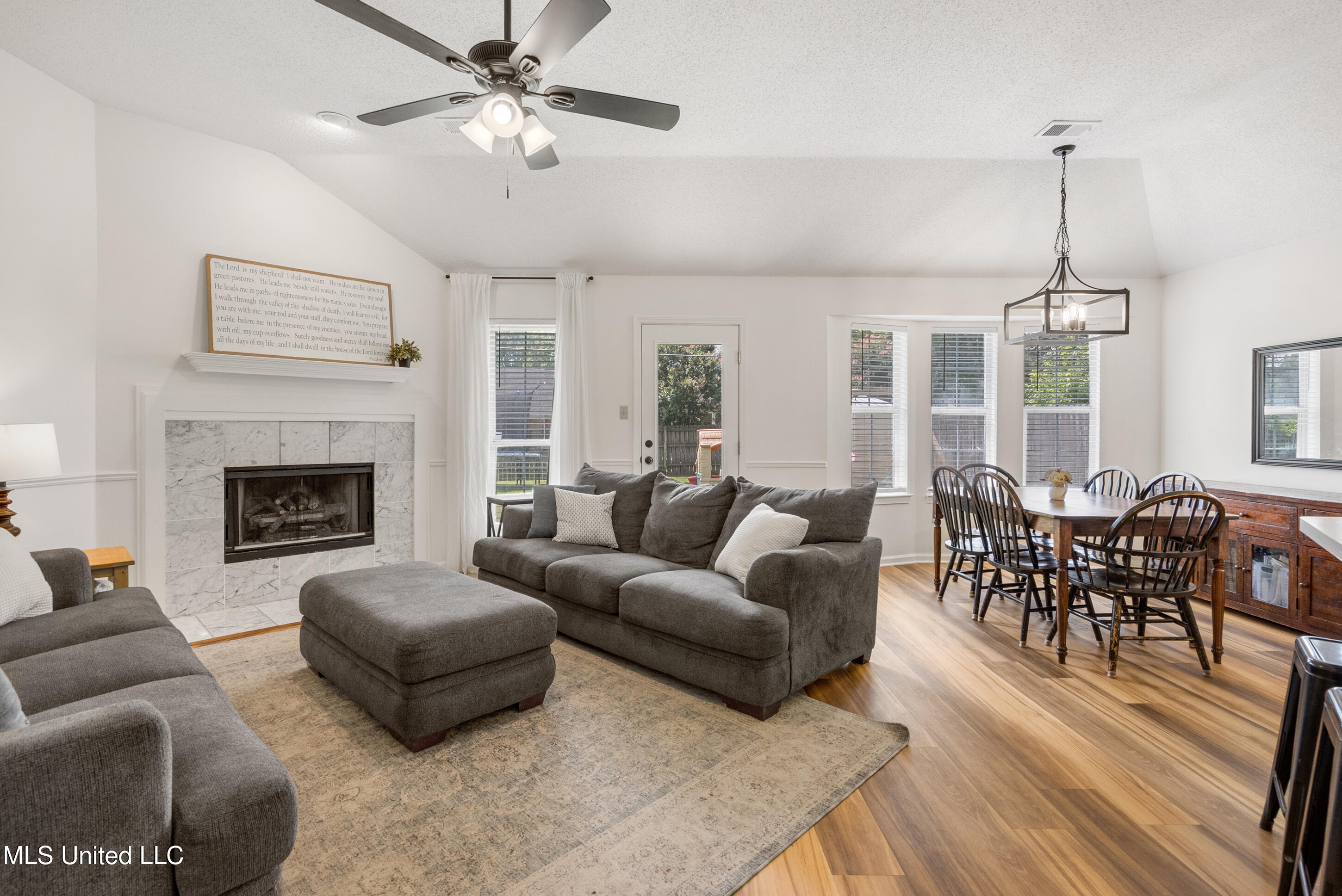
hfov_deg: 96.7
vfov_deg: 73.8
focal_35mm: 16
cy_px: 448
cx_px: 671
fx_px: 597
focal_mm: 16
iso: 800
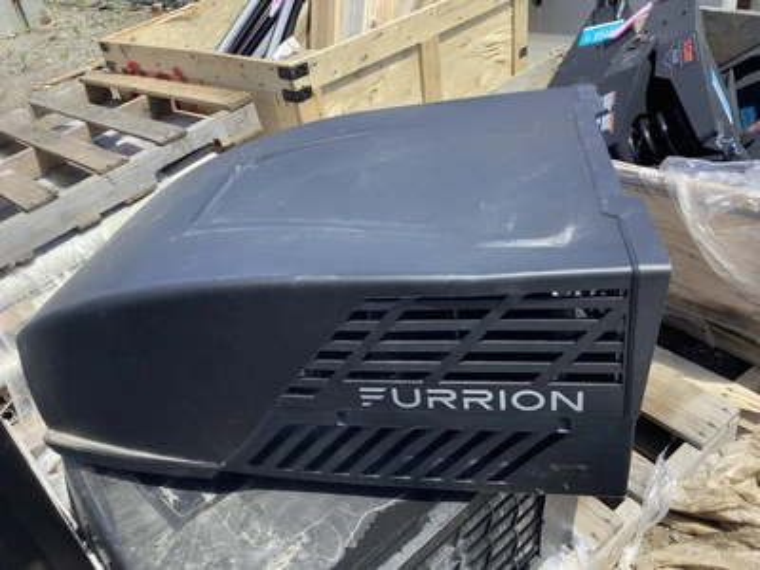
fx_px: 681
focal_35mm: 31
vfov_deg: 45.4
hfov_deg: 58.4
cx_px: 380
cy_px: 285
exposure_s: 1/458
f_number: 2.4
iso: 25
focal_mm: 3.3
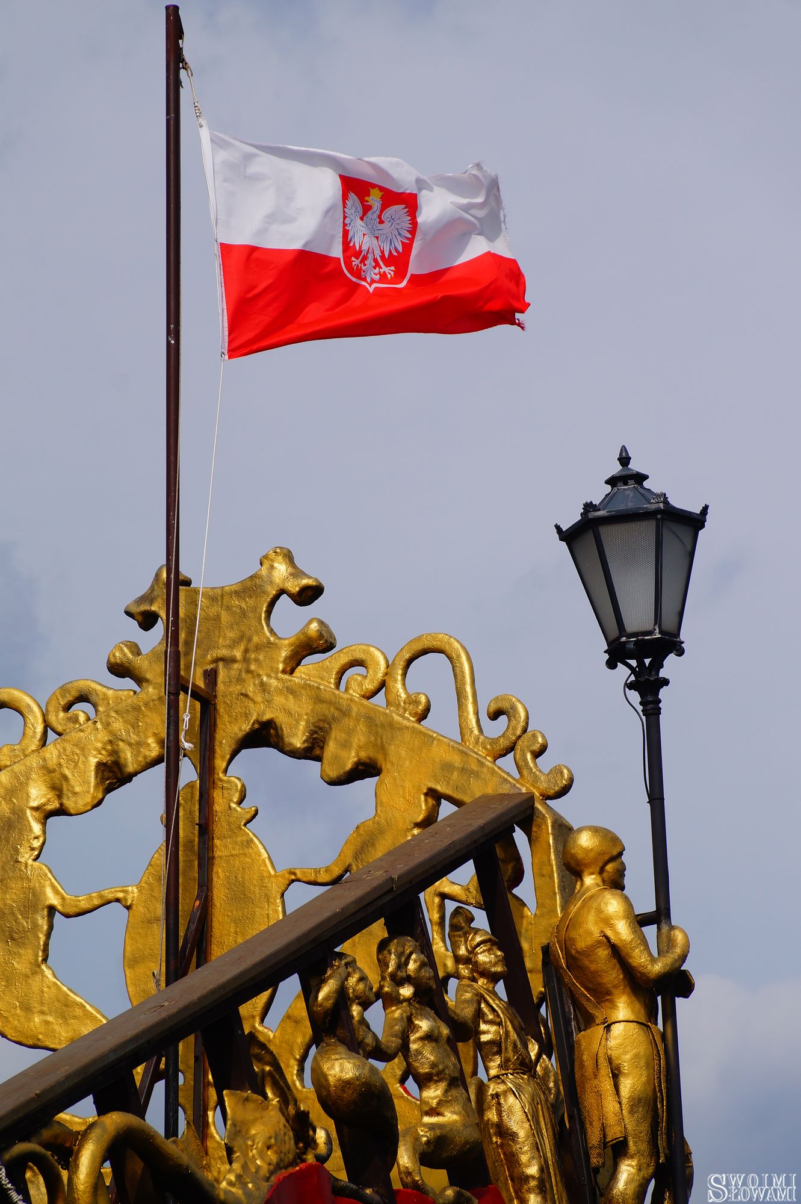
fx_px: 8019
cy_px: 602
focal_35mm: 240
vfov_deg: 8.6
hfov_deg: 5.7
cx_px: 400
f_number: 9
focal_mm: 160
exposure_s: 1/500
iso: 100
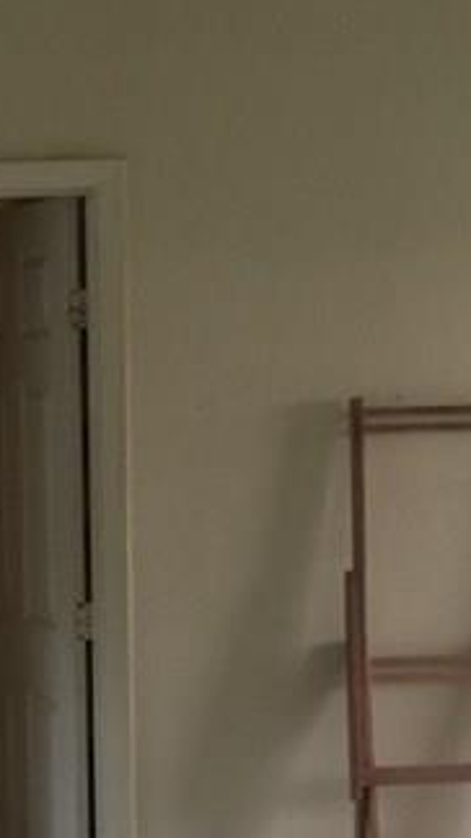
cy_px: 716
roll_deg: +2.8
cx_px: -142
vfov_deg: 21.0
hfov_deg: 11.8
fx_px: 2223
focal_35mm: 100
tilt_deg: -8.6
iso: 100
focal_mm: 4.15
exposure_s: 1/8
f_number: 2.2
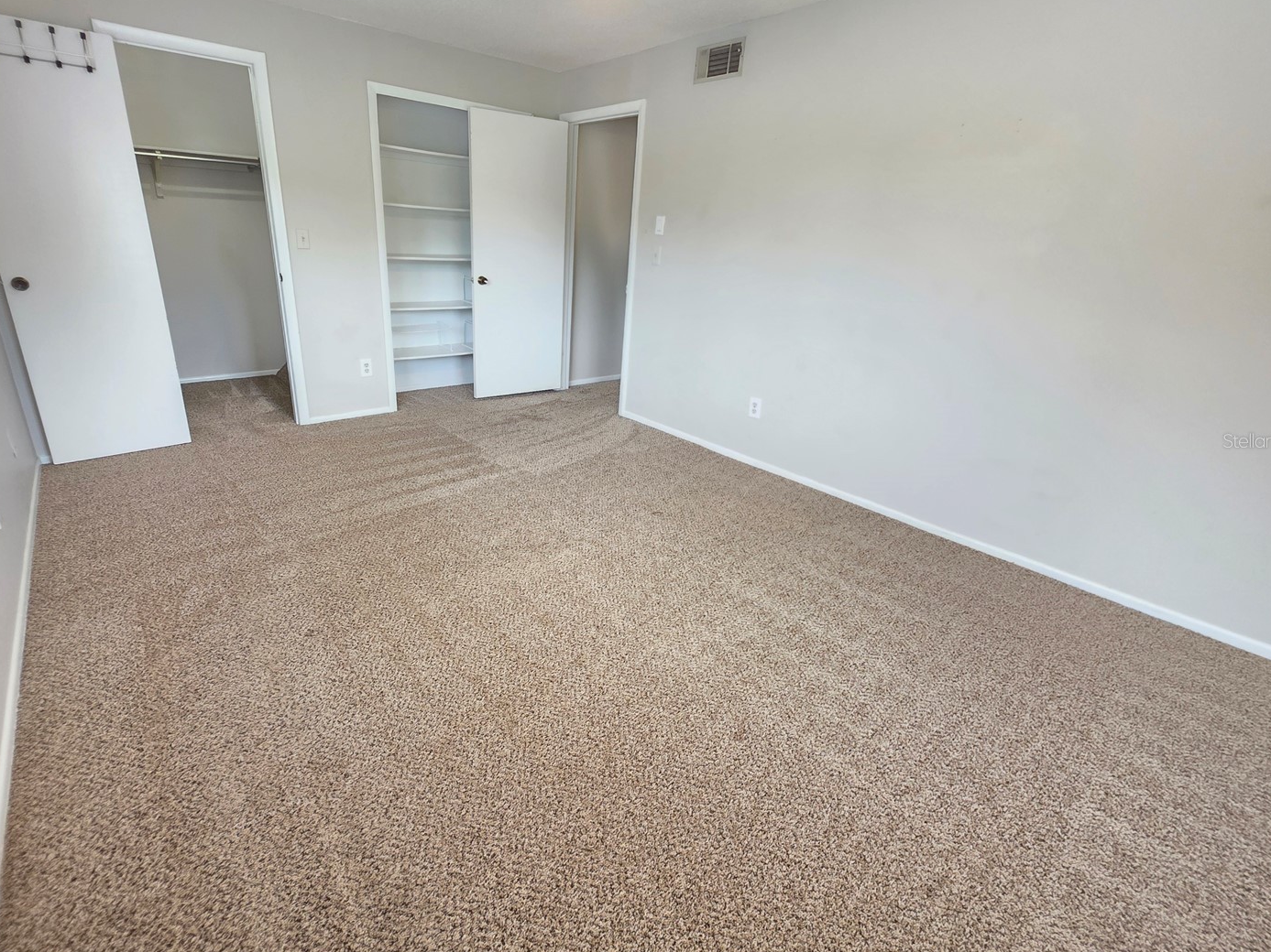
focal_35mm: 15
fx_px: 551
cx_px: 576
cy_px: 440
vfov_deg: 81.6
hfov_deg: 97.9
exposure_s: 1/60
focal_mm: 2.2
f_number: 1.9
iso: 250
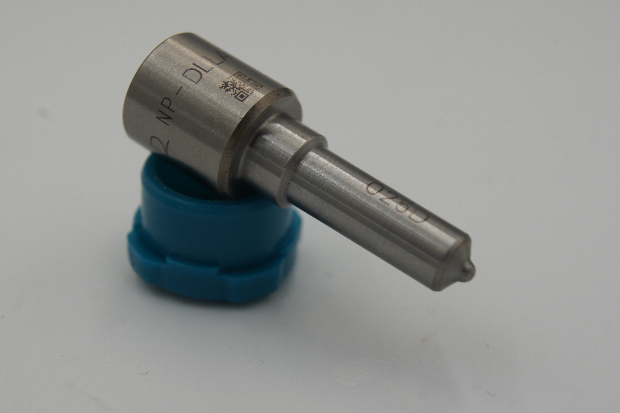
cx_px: 310
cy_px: 206
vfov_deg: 16.5
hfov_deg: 24.6
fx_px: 1420
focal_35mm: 82
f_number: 8
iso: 200
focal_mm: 55
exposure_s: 1/125
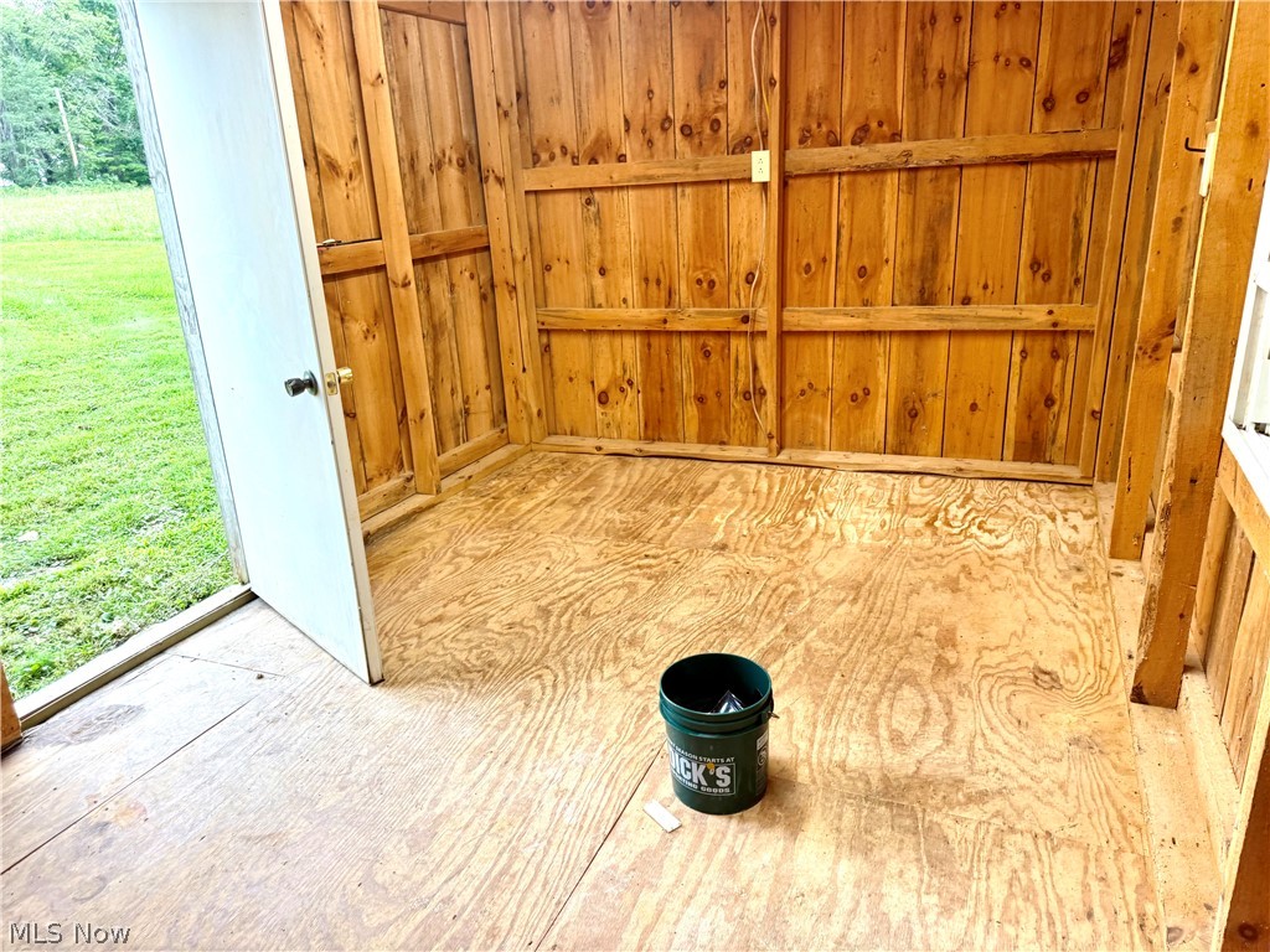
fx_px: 881
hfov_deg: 71.6
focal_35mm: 24
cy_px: 476
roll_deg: +3.8
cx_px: 635
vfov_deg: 56.8
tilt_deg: -17.1
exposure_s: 1/120
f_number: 1.78
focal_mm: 6.76
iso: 125
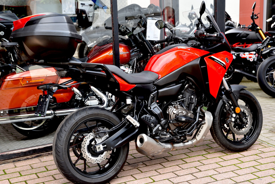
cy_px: 92
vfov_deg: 21.9
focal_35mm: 62
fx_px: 474
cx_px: 138
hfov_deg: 32.4
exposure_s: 1/80
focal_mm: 62
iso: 200
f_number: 4.5
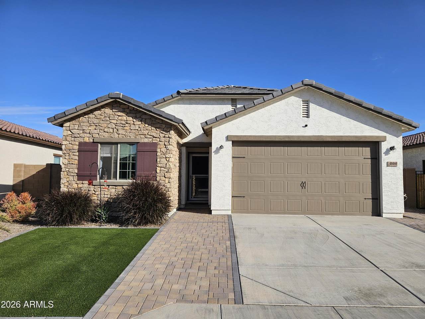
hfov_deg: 73.9
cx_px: 212
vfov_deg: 58.9
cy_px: 160
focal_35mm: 23
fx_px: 282
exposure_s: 1/2812
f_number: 1.8
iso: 25
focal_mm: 5.4
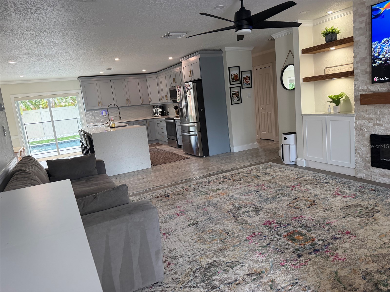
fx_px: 270
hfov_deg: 71.6
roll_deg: +6.1
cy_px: 146
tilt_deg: -7.5
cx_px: 195
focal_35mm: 24
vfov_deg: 56.8
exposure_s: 1/147
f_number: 1.78
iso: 200
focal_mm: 6.76
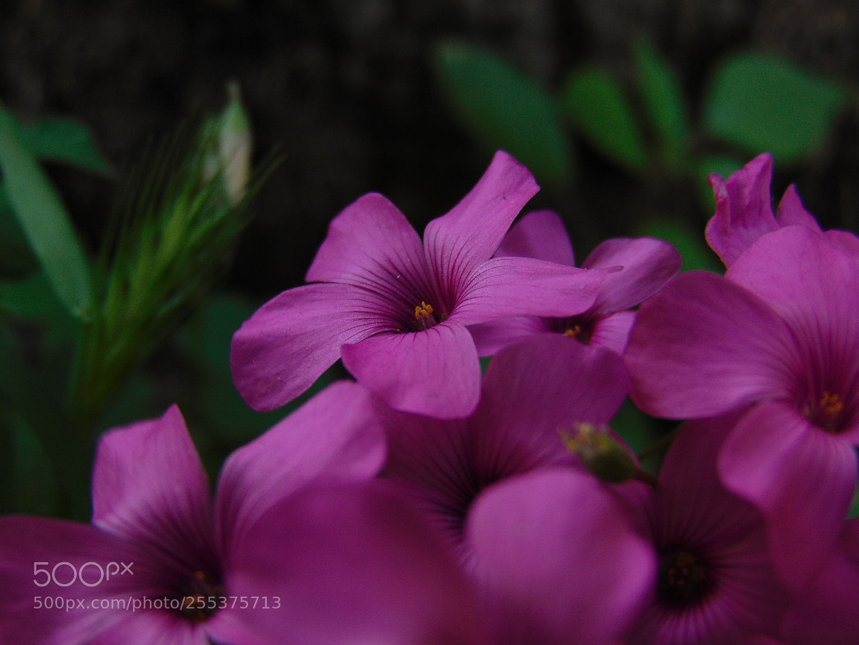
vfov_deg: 29.1
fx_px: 1241
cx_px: 430
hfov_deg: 38.2
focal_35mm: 50
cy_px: 322
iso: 100
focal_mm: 9
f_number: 3.5
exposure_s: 1/160
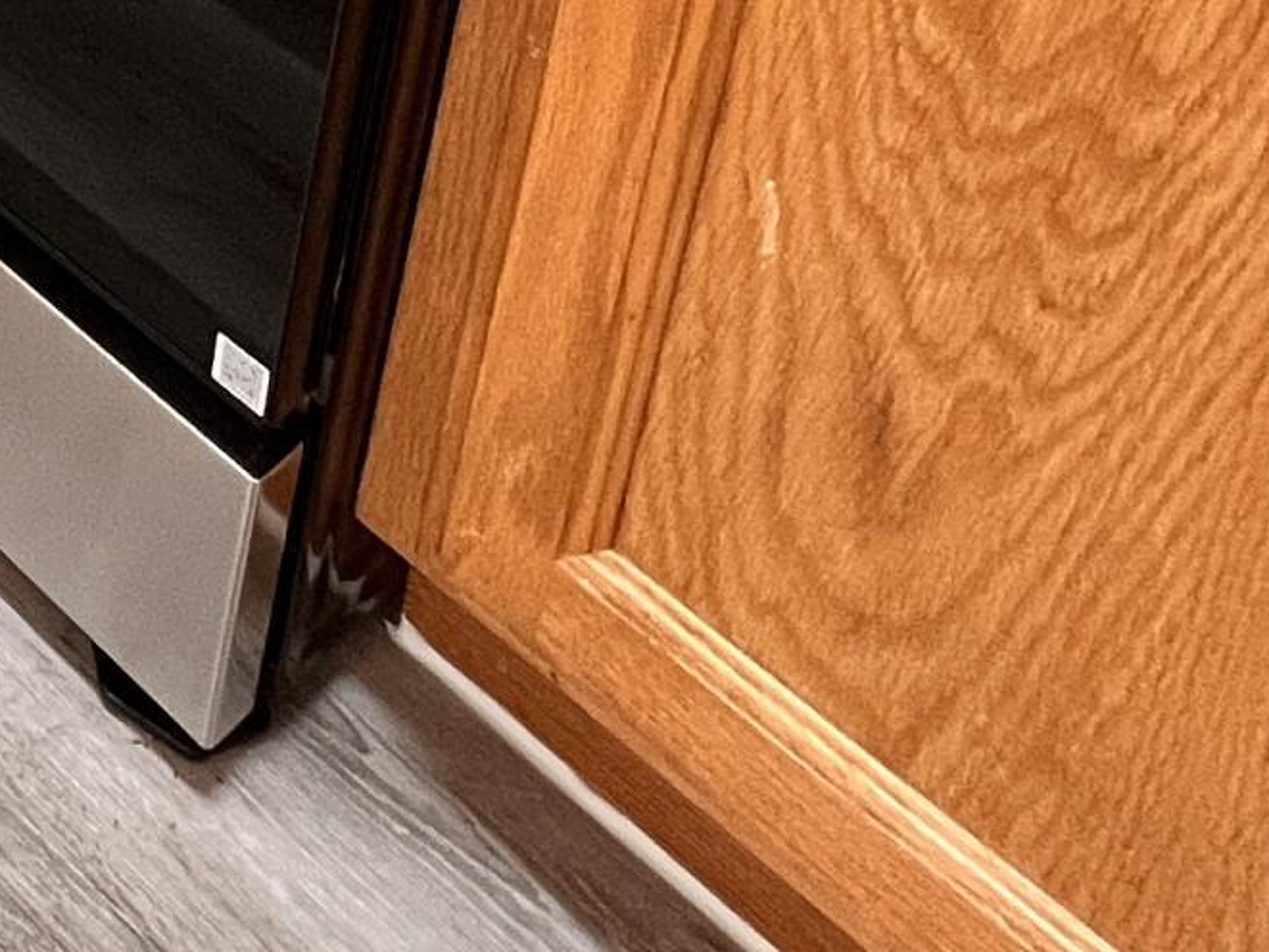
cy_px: -1142
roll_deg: -2.1
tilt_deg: -15.6
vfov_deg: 16.2
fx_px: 2163
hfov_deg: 24.0
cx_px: -741
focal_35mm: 59
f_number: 1.8
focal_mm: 1.57
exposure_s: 1/60
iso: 200
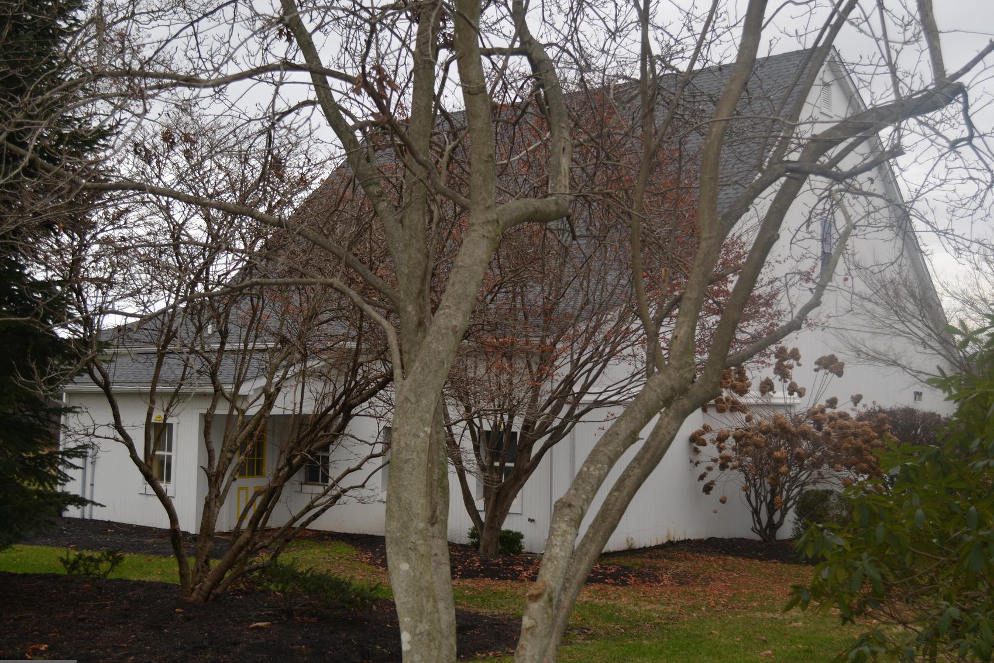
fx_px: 1298
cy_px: 303
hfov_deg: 41.9
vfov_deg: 28.6
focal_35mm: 47
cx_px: 546
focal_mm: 26
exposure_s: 1/200
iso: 100
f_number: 4.5
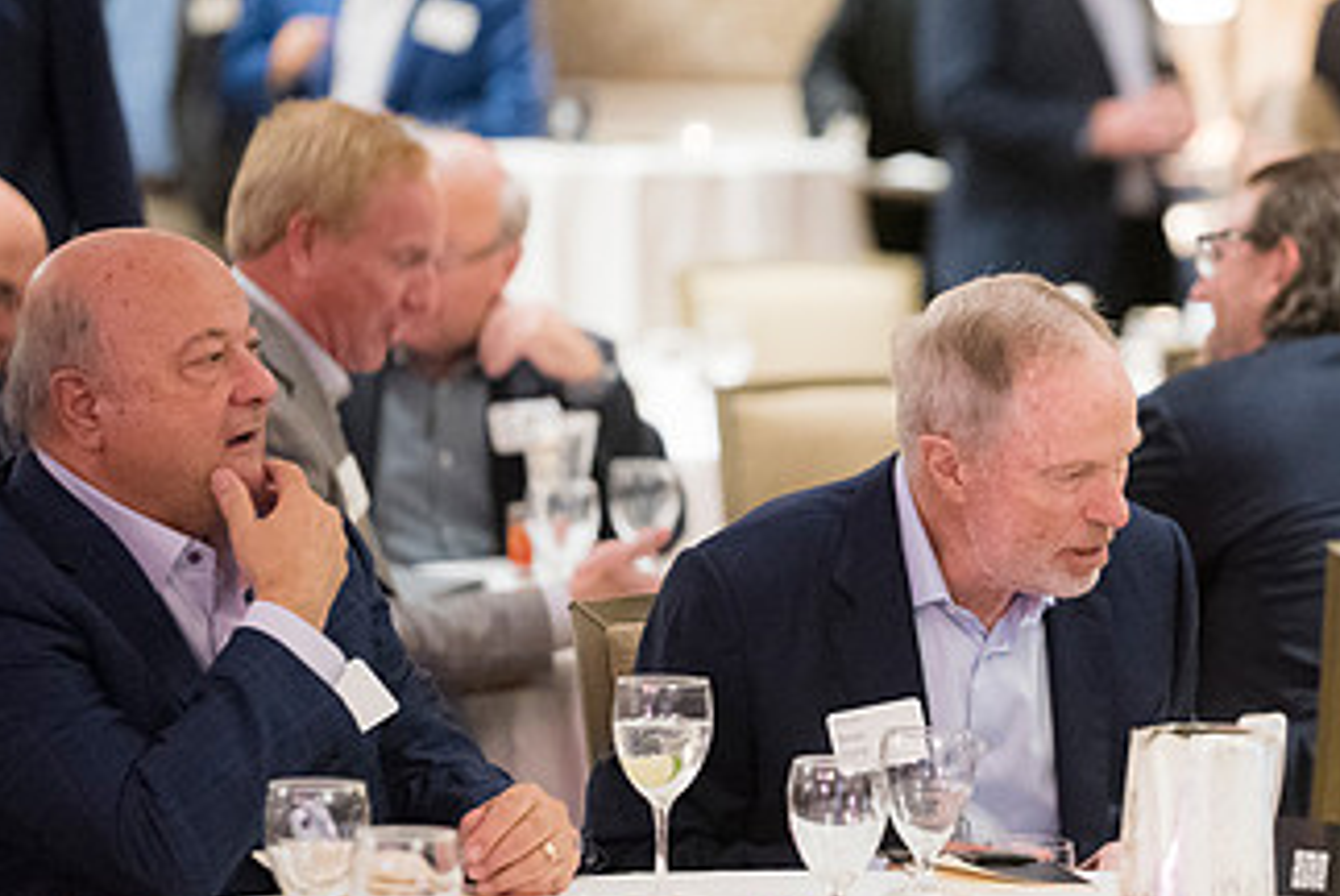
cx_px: 987
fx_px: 10357
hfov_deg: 7.4
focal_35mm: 278
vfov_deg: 5.0
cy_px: 533
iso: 6400
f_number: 2.8
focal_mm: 155
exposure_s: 1/125
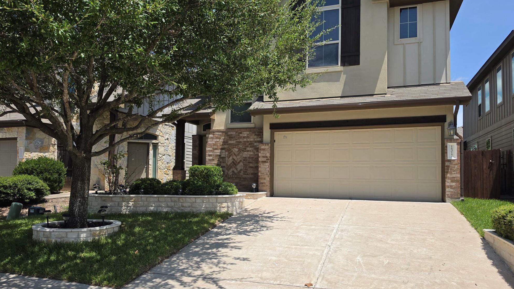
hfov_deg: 71.9
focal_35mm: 26
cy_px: 159
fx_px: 354
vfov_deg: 44.3
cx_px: 261
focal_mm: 6.5
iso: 64
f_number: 1.4
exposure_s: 1/7939
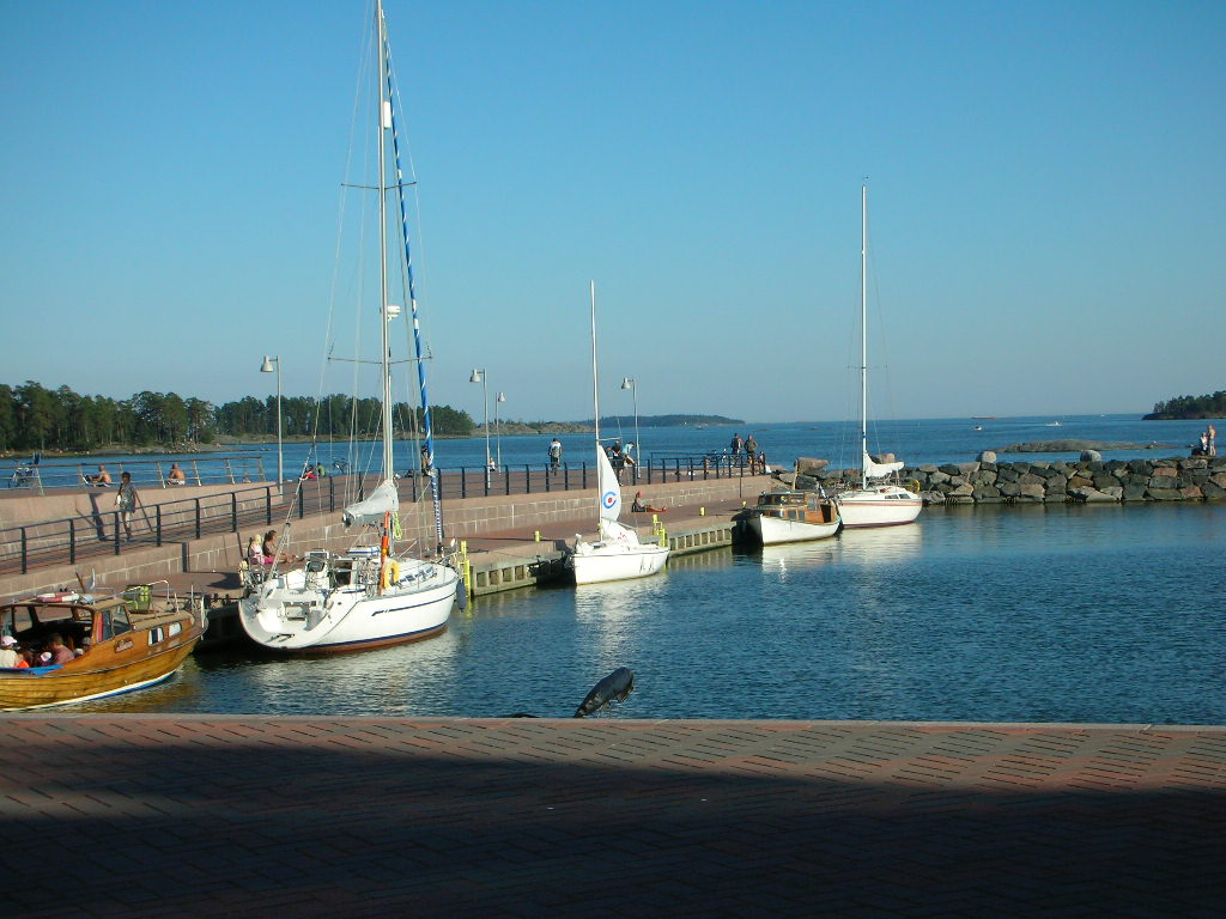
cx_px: 613
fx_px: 2585
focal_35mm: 73
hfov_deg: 26.7
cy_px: 460
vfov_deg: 20.2
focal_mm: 12.2
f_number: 12.4
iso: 50
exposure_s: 1/95
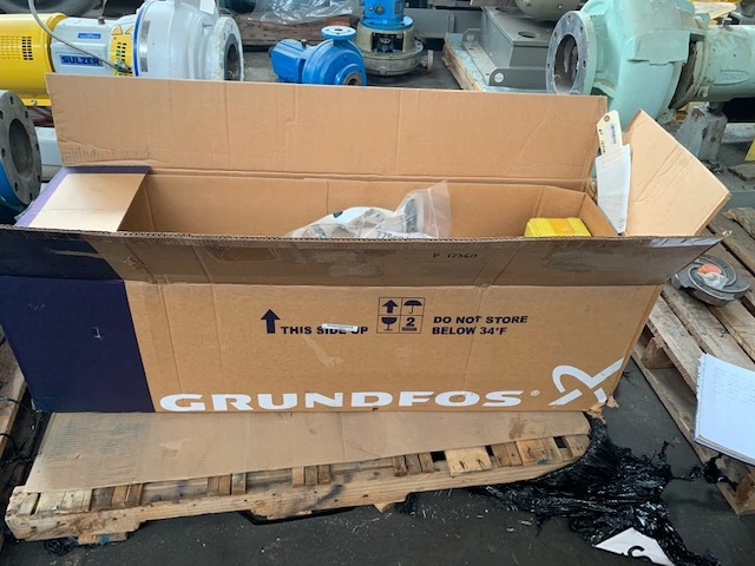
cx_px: 378
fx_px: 567
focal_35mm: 26
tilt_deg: -37.8
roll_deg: -3.1
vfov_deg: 53.1
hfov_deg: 67.3
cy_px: 283
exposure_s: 1/60
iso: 160
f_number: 1.8
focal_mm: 4.25
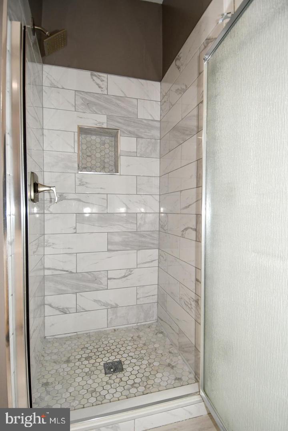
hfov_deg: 67.4
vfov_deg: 90.0
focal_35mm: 18
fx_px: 216
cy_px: 216
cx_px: 144
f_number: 4
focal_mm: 12
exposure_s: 1/60
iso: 720
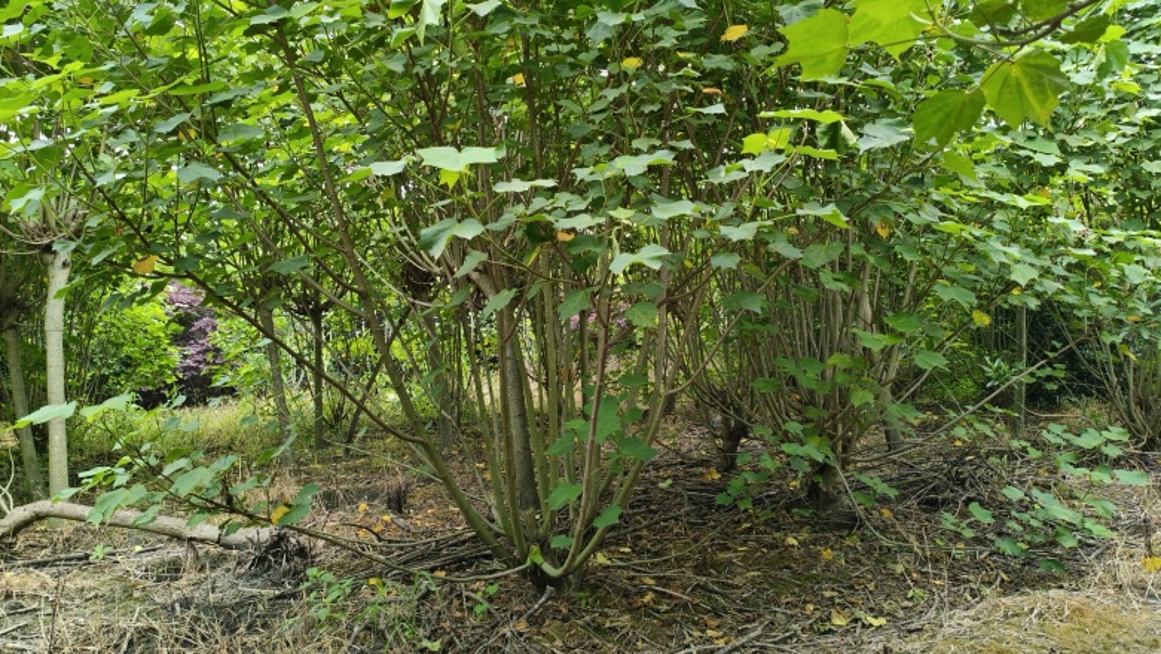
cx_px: 589
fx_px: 893
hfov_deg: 66.0
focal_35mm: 29
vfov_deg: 39.9
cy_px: 239
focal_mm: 4.94
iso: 100
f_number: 1.5
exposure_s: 1/99.8
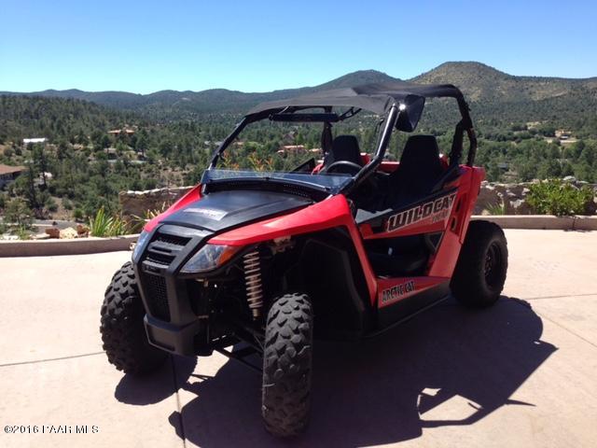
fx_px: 569
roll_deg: +2.8
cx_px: 298
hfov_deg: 55.4
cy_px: 224
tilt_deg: -11.0
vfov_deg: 42.9
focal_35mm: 33
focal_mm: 4.12
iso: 50
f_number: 2.4
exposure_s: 1/985
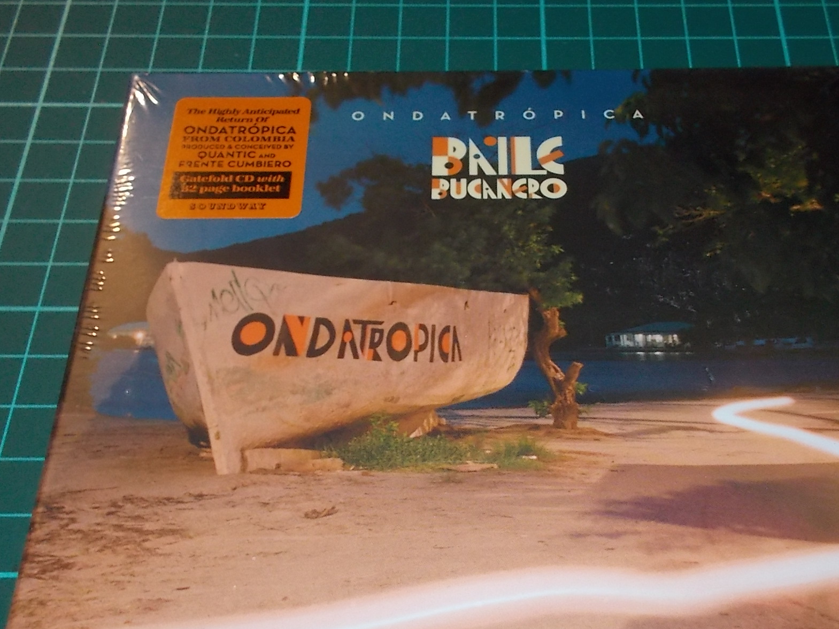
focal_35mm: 42
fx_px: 1018
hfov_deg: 44.5
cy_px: 416
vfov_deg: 34.1
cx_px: 505
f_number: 3.3
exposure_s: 1/30
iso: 200
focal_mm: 4.1
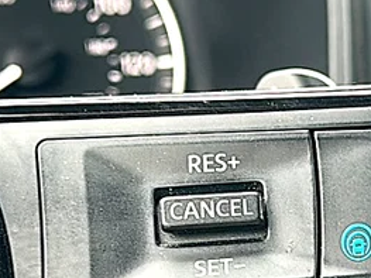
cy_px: 234
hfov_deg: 17.5
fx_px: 1200
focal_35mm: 112
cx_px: 265
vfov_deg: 13.1
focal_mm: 6.86
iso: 64
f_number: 1.78
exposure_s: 1/64
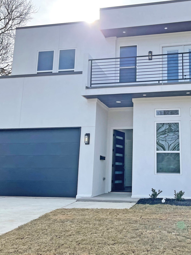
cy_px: 123
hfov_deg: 38.9
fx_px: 265
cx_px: 136
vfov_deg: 51.3
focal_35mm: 36
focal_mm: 4.2
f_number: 1.6
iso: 32
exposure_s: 1/2564
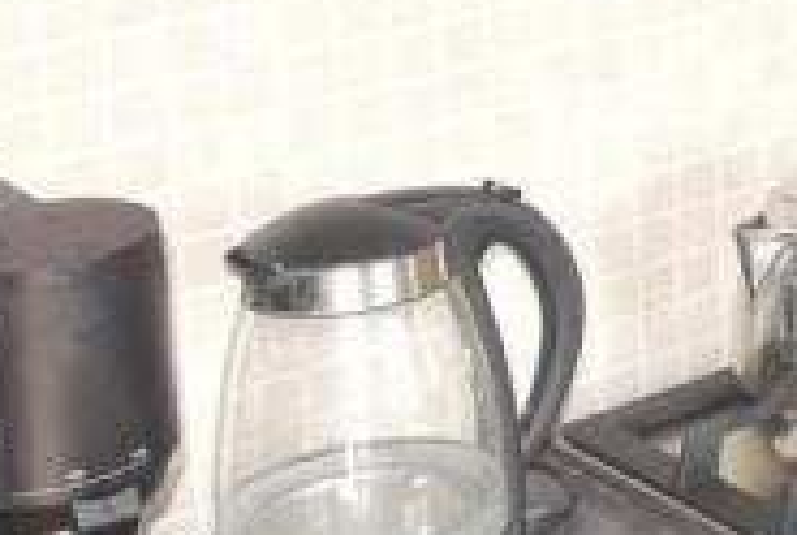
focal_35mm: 106
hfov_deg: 16.8
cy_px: -227
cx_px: 1320
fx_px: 2350
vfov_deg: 12.4
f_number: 6.3
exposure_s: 1/40
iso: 400
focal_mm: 20
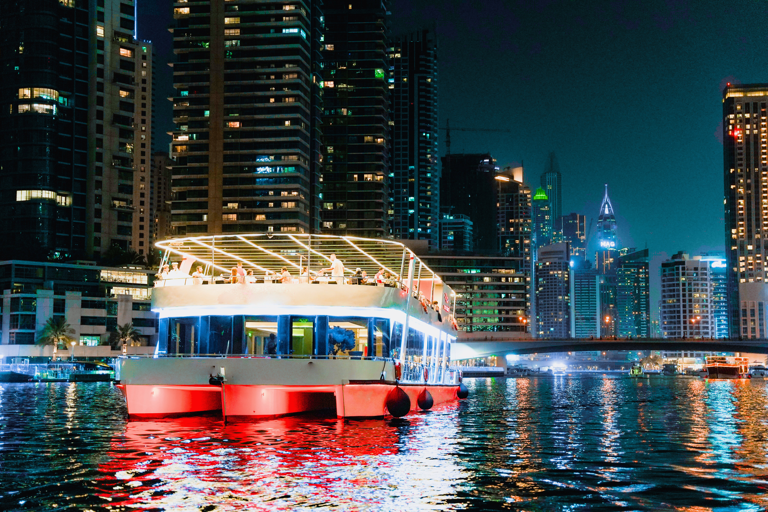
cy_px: 256
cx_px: 384
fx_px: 1158
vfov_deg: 24.9
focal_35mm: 54
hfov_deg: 36.7
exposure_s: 1/60
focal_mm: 54.3
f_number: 2.8
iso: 2000
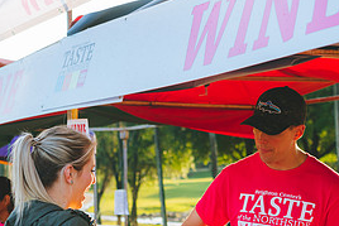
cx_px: 120
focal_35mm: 104
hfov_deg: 19.6
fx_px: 980
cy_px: 199
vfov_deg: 13.1
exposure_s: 1/160
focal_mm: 48
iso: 64
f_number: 3.5
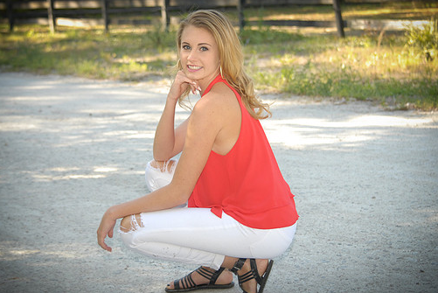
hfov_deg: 21.3
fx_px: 1164
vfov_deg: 14.3
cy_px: 145
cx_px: 217
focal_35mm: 96
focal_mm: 55
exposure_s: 1/250
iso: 400
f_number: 4.5
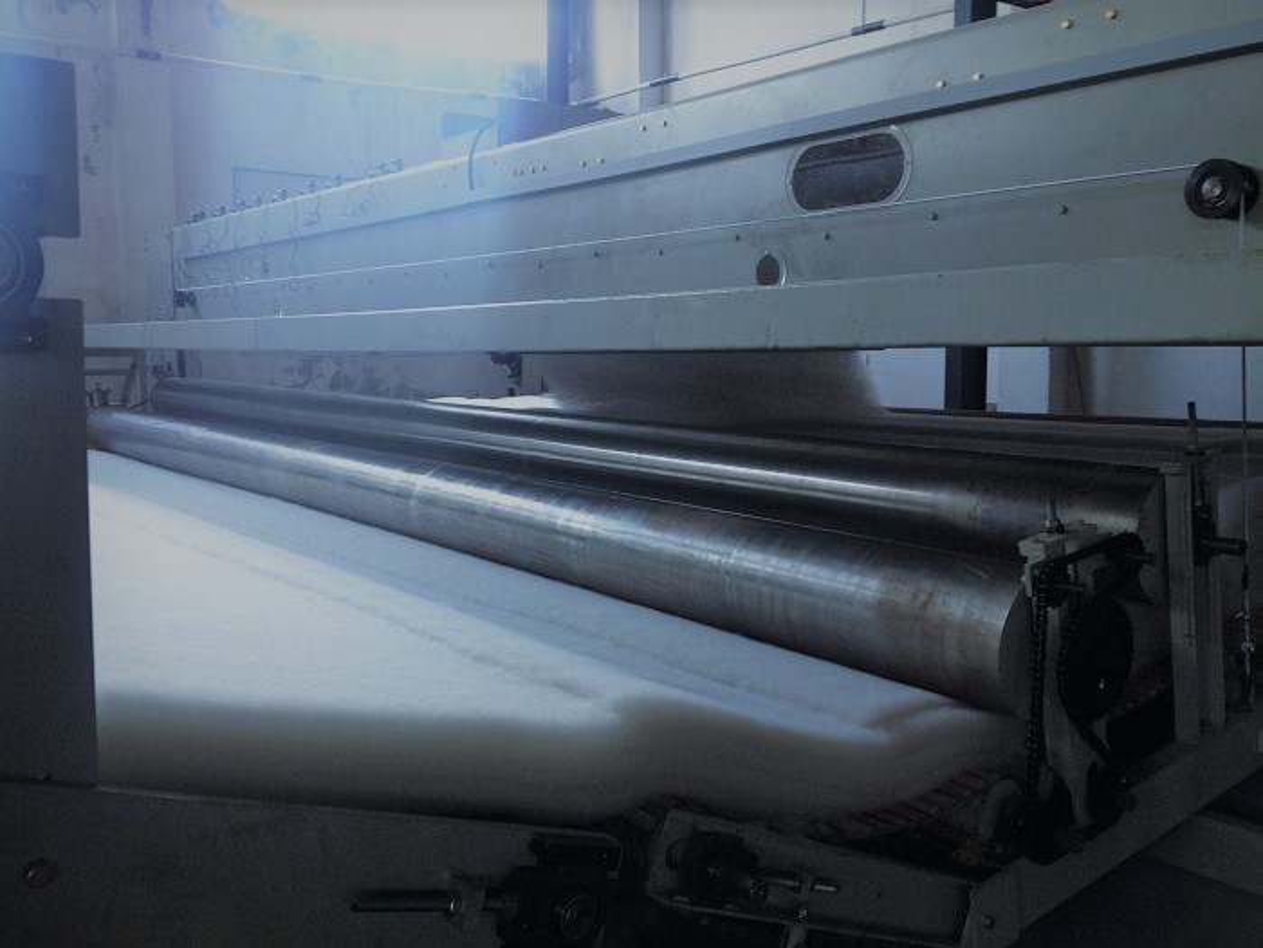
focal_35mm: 35
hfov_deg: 52.6
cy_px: 474
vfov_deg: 40.7
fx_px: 1277
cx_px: 632
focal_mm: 4.28
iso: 50
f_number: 2.4
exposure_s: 1/30
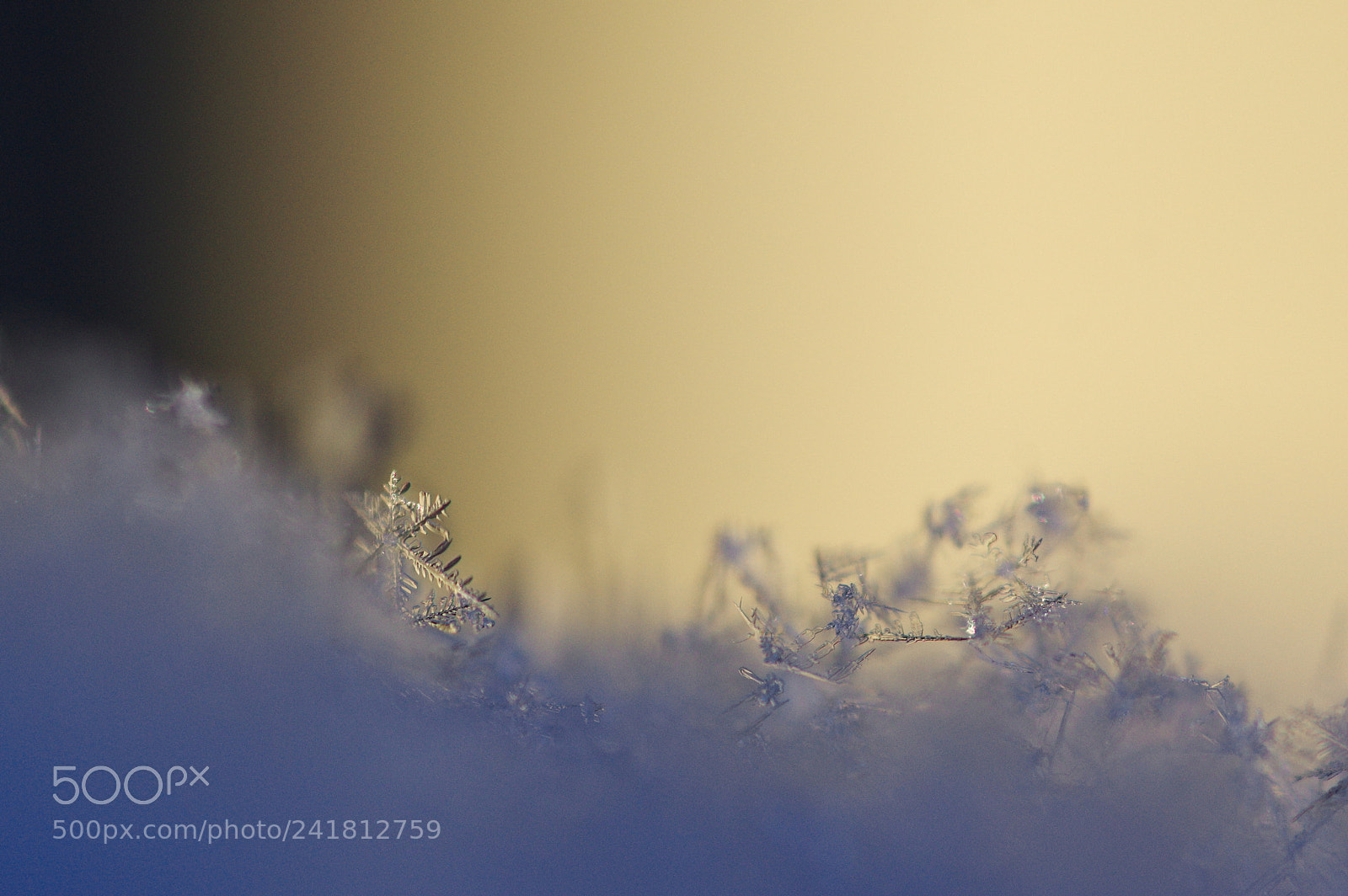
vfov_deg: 8.7
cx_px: 674
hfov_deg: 13.1
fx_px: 5874
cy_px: 448
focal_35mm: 157
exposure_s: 1/400
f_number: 4
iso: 200
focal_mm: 105
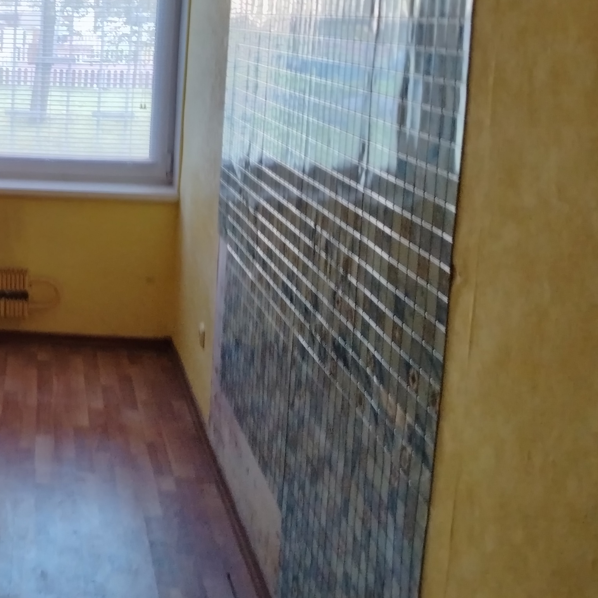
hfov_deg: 27.9
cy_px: 168
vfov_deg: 30.7
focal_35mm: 55
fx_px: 1075
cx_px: -86
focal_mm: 5.25
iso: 1088
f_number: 1.75
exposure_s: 1/25
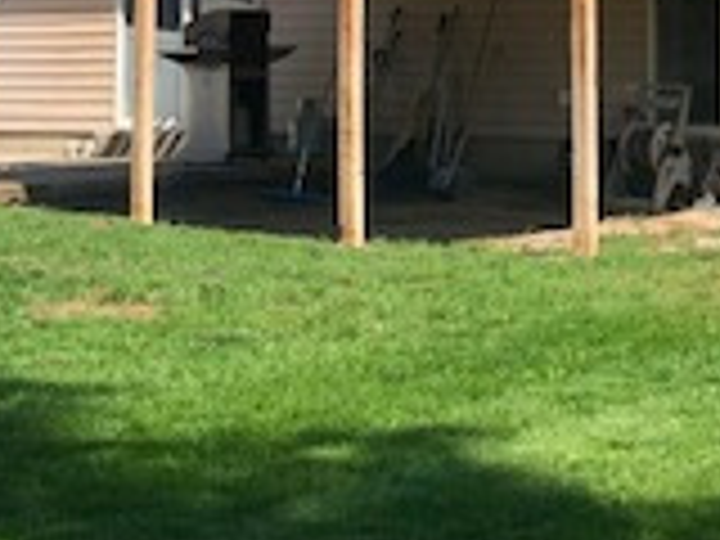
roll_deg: -0.6
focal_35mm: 112
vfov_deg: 13.0
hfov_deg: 17.4
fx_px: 2330
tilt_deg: +4.5
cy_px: -68
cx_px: 585
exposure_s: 1/1799
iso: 20
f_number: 1.8
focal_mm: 3.99
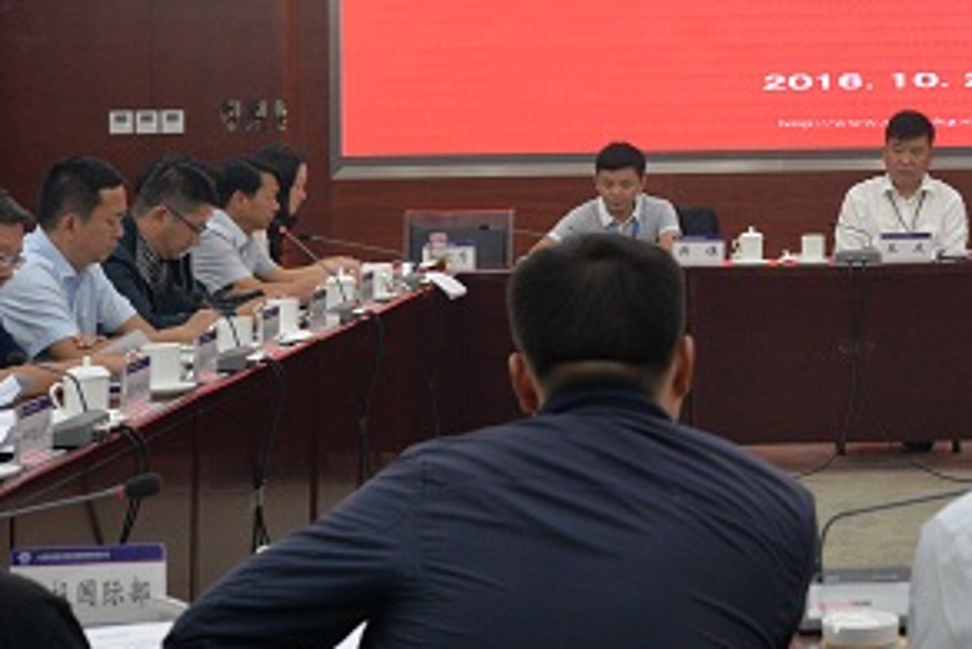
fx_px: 2593
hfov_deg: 20.7
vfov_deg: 14.1
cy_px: 25
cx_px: 922
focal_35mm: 96
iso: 1250
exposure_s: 1/125
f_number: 5.6
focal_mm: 40
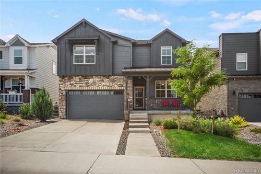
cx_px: 130
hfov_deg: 73.8
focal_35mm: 24
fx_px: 174
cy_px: 87
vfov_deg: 53.1
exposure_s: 1/320
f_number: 8
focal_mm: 24
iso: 100
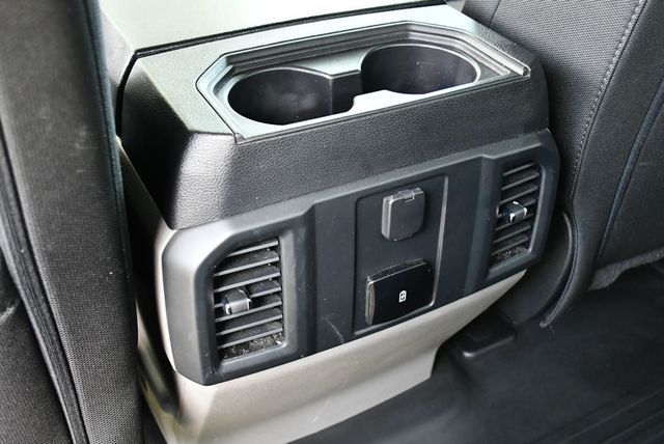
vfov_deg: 33.5
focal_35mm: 40
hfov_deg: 48.4
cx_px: 332
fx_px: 738
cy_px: 222
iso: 2800
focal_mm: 20
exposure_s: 1/125
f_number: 3.8
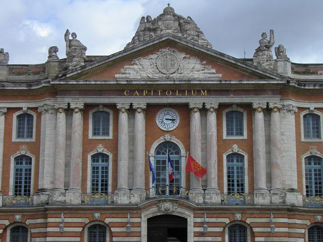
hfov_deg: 26.7
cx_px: 162
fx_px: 681
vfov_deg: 20.2
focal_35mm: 73
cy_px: 121
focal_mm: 13.2
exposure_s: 1/1600
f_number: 7.8
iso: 500
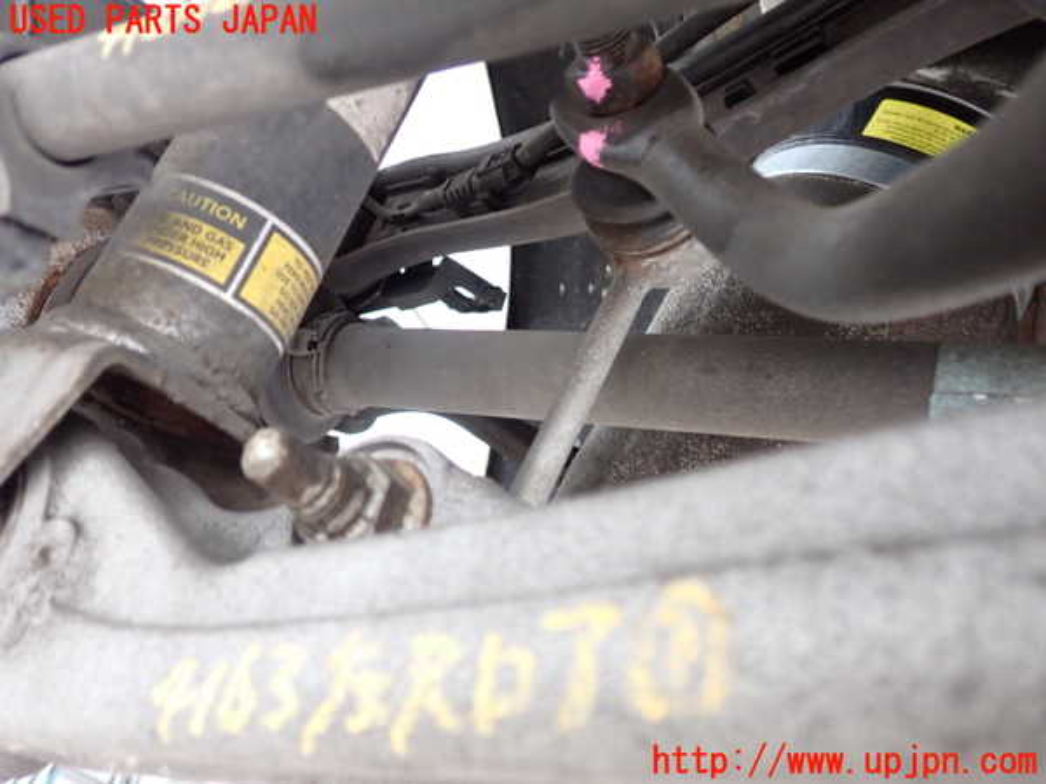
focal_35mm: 30
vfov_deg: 46.8
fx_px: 907
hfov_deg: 60.0
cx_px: 523
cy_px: 392
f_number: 2.3
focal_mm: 5.4
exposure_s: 1/30
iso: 640
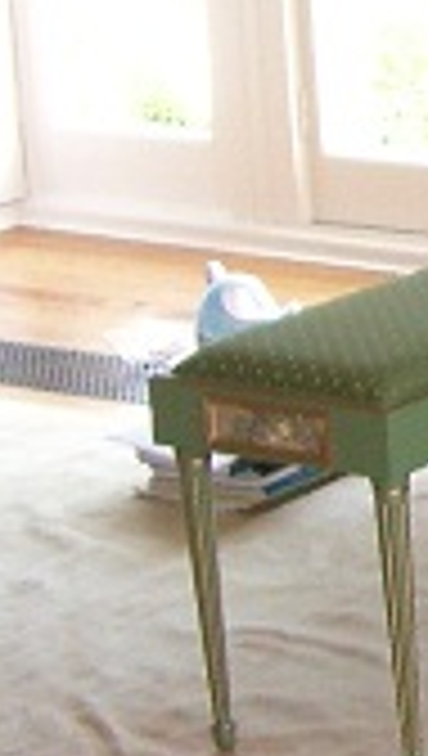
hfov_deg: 7.3
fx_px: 2914
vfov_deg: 14.6
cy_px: 45
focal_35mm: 145
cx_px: 1361
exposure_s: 1/100
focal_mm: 5.8
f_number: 2.6
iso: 200
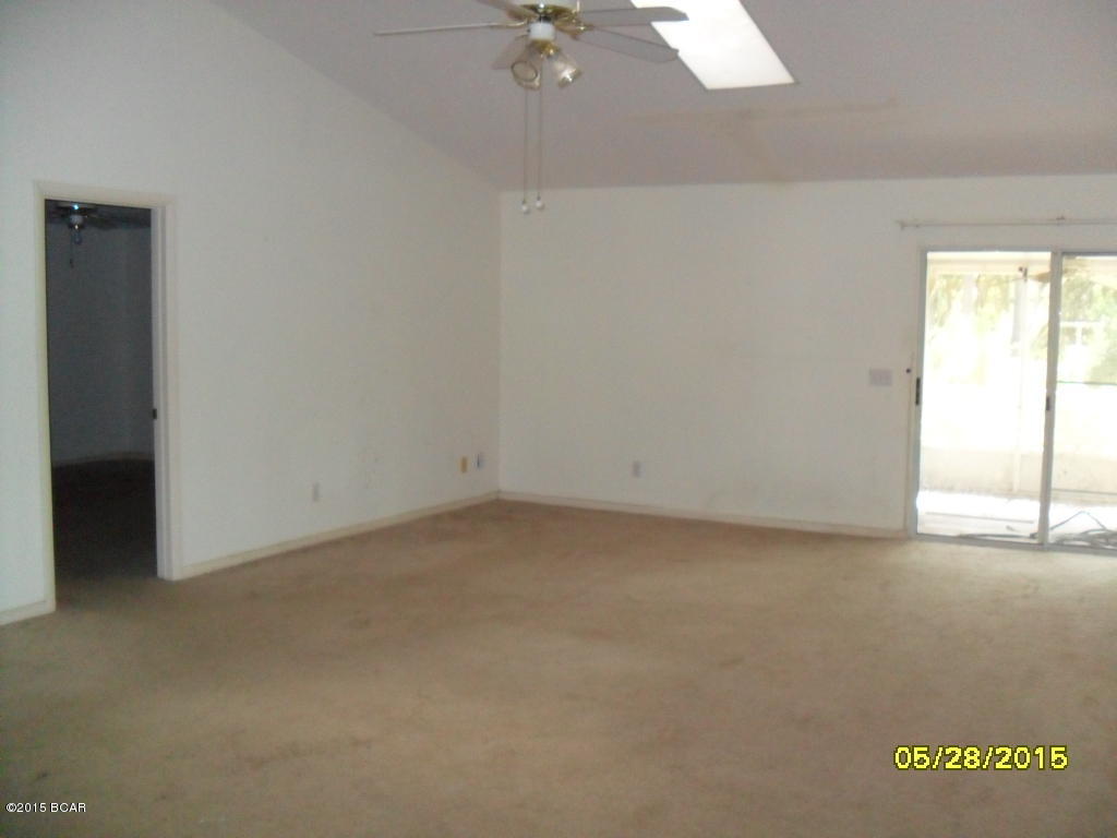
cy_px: 419
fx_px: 1129
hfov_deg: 52.6
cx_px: 558
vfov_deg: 40.7
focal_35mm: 35
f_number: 3
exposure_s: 1/45
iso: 320
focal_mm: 6.3
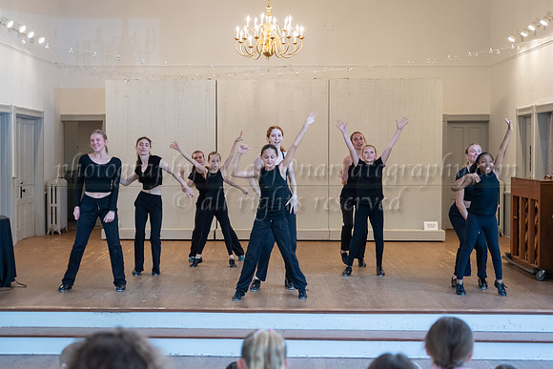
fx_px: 902
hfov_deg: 34.0
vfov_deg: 23.1
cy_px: 185
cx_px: 247
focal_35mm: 59
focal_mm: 49
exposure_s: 1/200
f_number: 2.8
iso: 1600
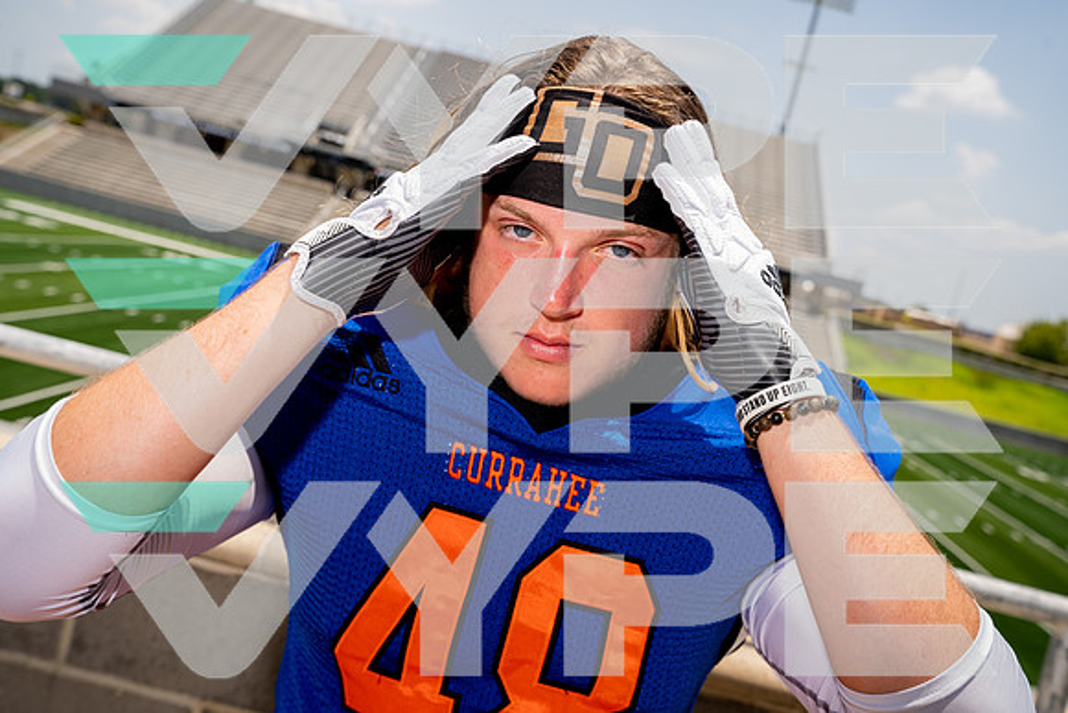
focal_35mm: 41
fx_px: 1217
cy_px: 356
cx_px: 534
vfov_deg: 32.6
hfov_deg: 47.4
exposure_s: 1/250
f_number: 7.1
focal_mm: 41
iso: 100
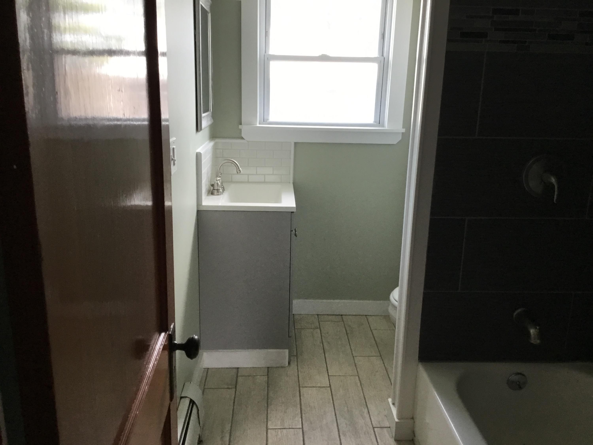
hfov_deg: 58.4
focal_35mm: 31
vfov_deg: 45.4
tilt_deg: -13.5
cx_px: 296
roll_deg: +0.2
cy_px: 222
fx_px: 531
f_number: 2.4
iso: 50
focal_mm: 3.3
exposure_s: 1/30
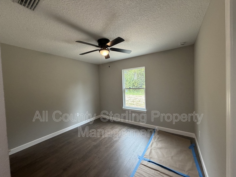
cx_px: 118
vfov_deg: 85.7
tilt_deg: -2.8
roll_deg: +3.5
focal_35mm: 14
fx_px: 95
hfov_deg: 102.1
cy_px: 88
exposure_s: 1/60
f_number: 2.2
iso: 250
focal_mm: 2.22
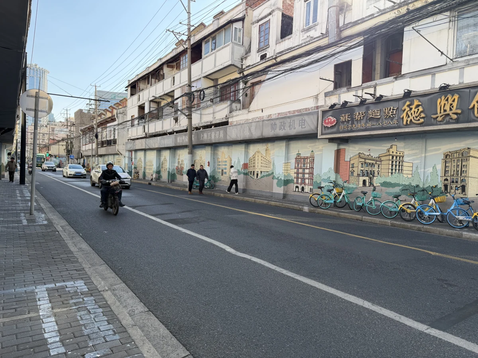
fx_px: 331
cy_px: 179
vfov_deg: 56.8
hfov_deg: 71.6
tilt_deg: -0.7
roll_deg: -2.5
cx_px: 239
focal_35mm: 24
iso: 100
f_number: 1.78
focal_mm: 6.76
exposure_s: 1/1437
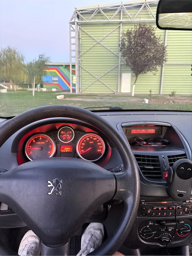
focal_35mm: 26
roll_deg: -0.5
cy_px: 128
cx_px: 96
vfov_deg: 67.3
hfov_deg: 53.1
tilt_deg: -12.2
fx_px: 192
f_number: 1.6
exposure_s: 1/28
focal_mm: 5.96
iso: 1000
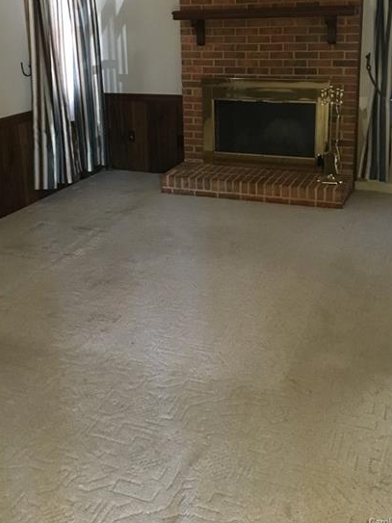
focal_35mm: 41
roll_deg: +1.8
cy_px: 159
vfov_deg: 44.8
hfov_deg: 35.1
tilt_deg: -13.6
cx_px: 174
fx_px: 619
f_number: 2.2
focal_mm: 4.15
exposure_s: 1/15
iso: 250
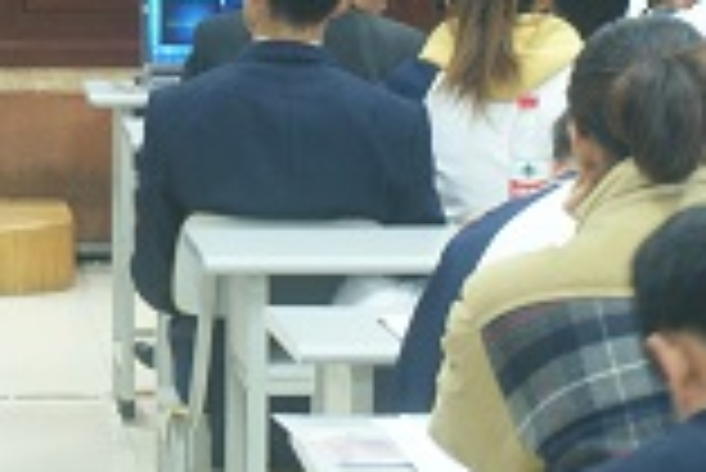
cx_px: -40
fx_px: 4232
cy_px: -193
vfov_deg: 6.3
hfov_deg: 9.5
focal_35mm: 216
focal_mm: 45
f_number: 5.6
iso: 400
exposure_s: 1/6
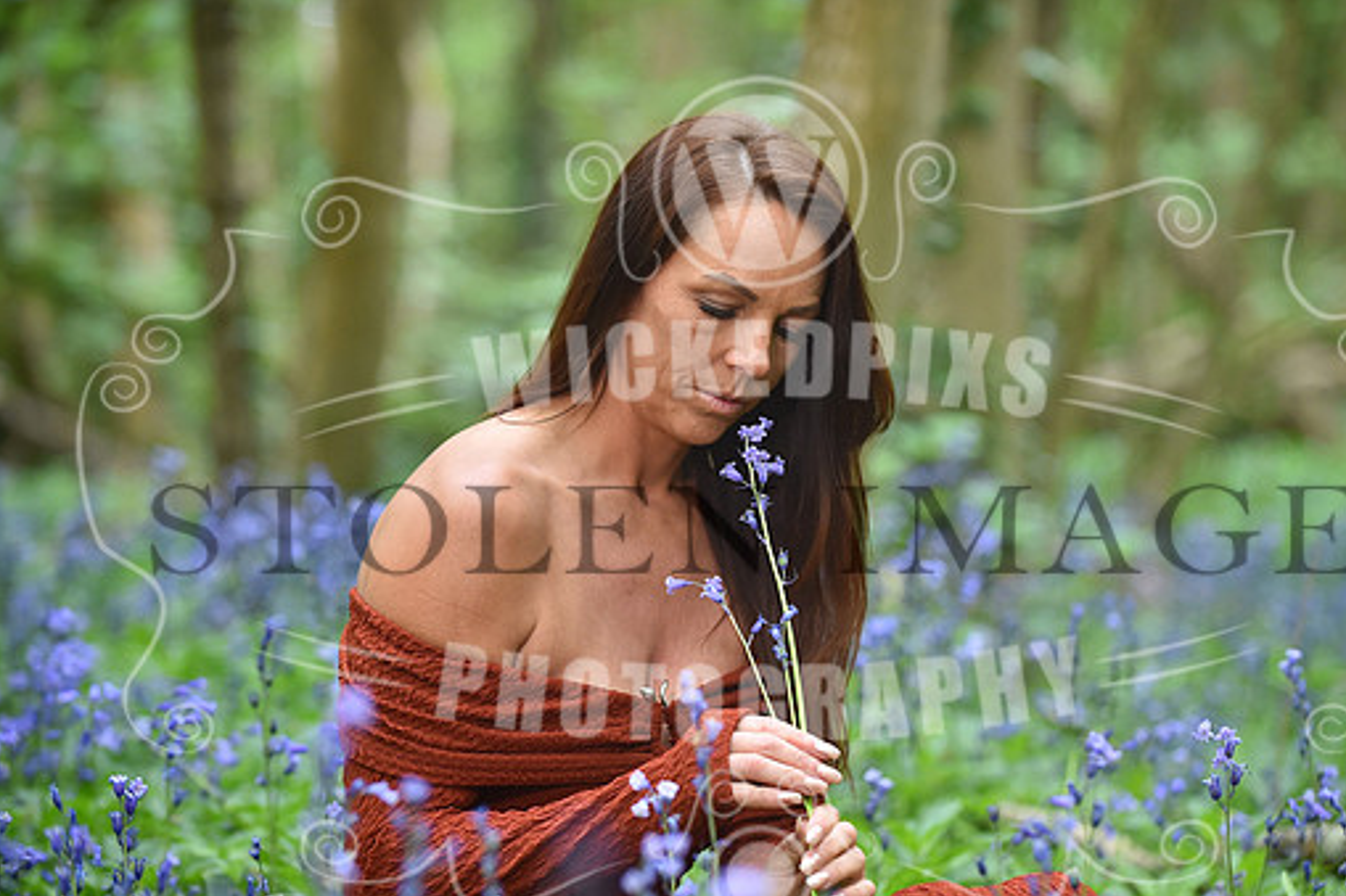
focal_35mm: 148
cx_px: 762
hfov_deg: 13.9
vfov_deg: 9.3
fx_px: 5531
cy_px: 500
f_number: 3.2
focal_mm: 130
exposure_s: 1/400
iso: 1600
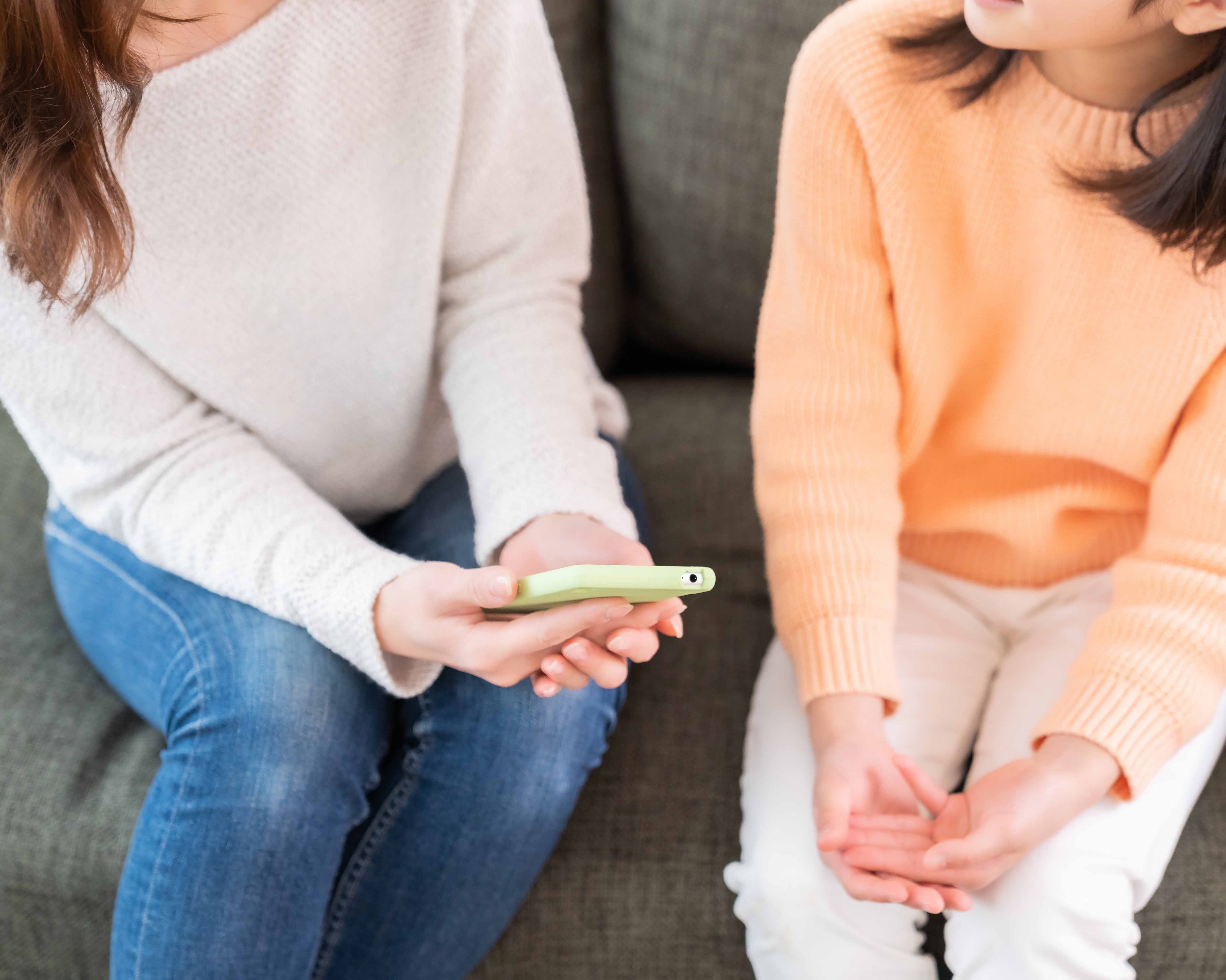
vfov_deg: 24.6
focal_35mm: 62
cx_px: 623
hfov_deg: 30.5
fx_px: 2250
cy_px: 490
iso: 800
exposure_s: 1/100
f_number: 2.8
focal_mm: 55
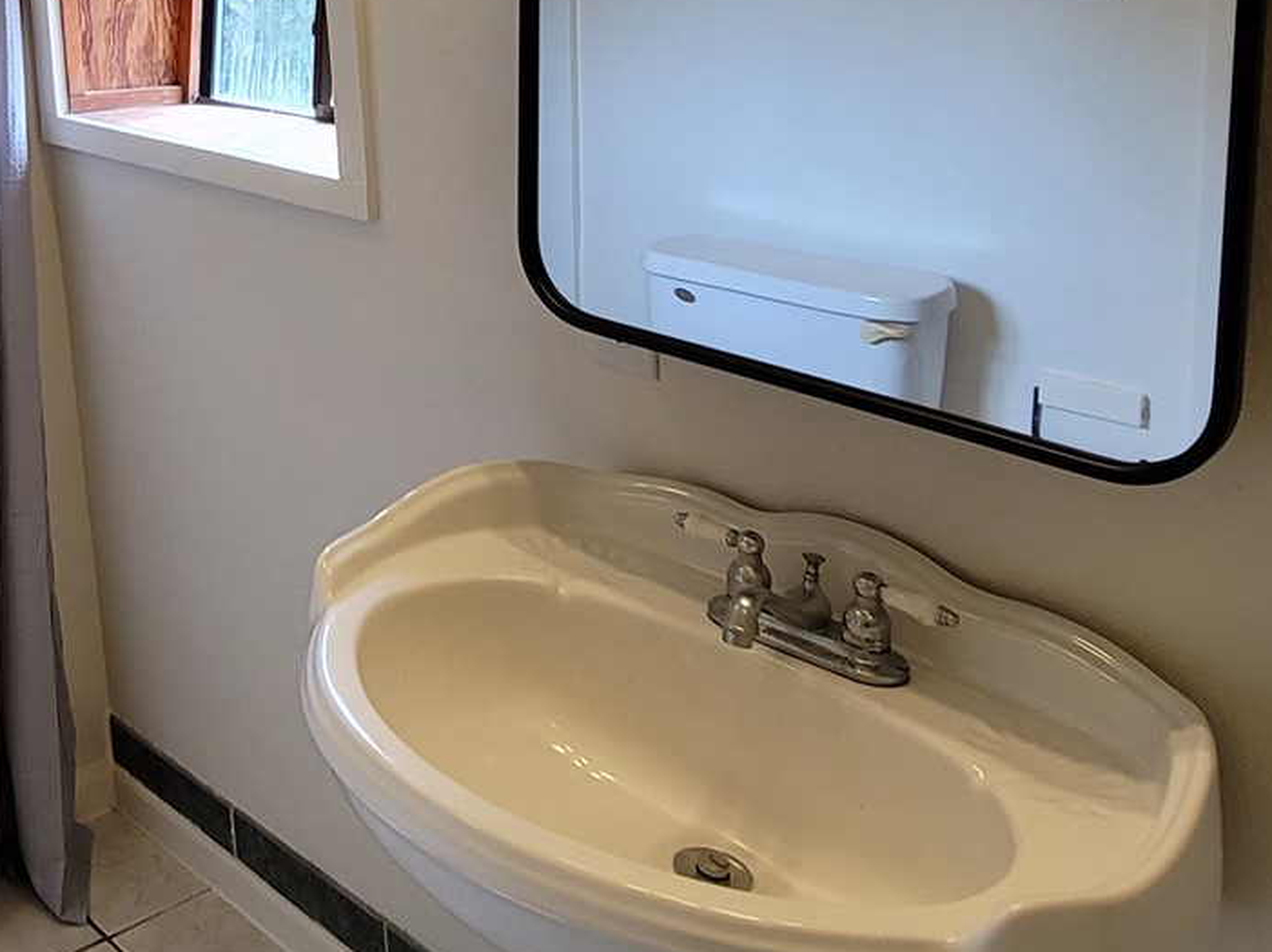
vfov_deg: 34.7
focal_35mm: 38
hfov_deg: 45.1
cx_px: 163
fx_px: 1396
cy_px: 31
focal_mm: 2.2
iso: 100
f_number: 2.2
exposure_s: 1/120
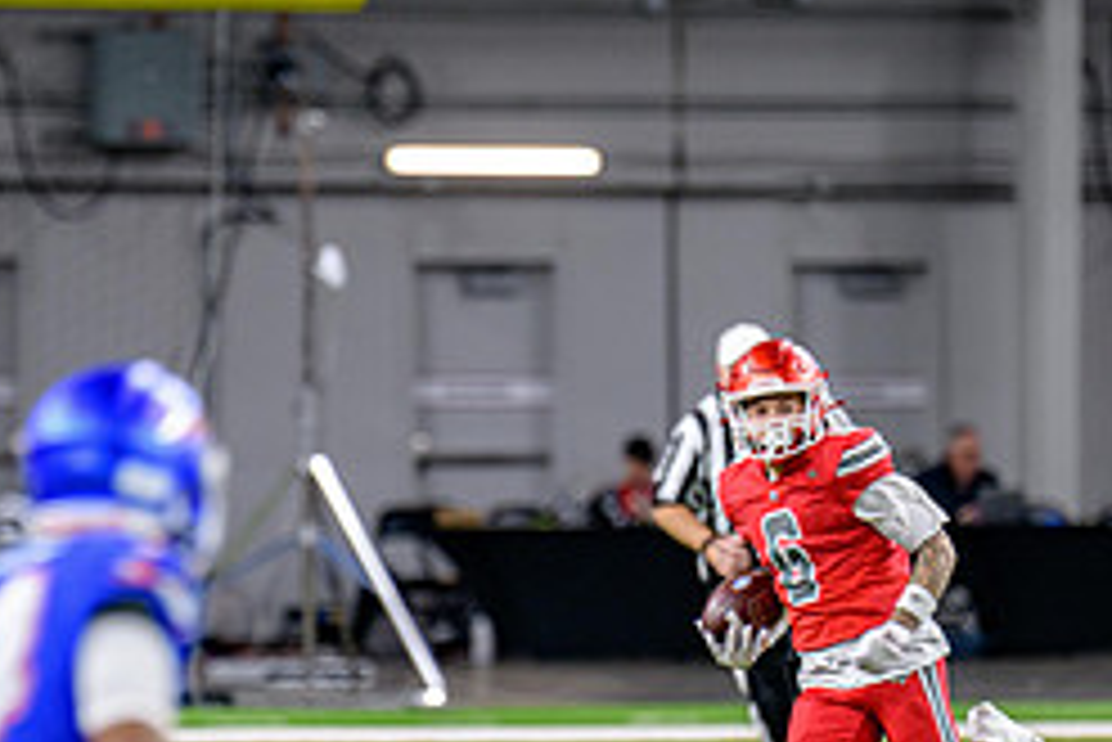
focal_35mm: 635
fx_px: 19625
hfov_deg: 3.2
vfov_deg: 2.2
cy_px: 641
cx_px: 621
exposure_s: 1/400
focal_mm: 270
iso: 1000
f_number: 2.8
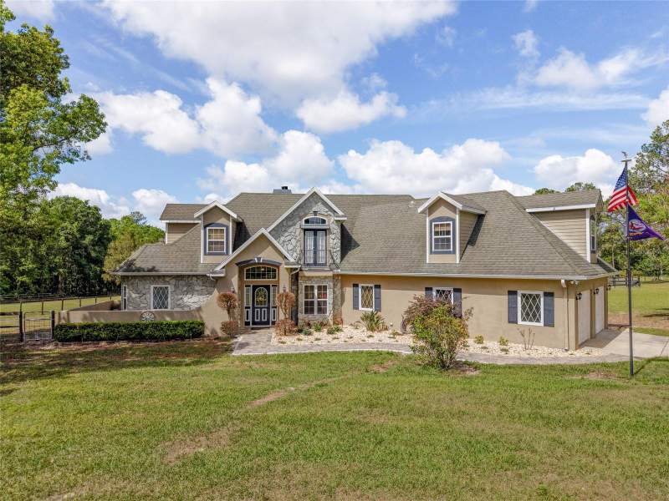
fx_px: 464
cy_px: 250
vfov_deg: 56.8
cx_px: 334
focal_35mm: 24
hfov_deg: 71.6
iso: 140
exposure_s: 1/240
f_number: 1.8
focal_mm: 8.67
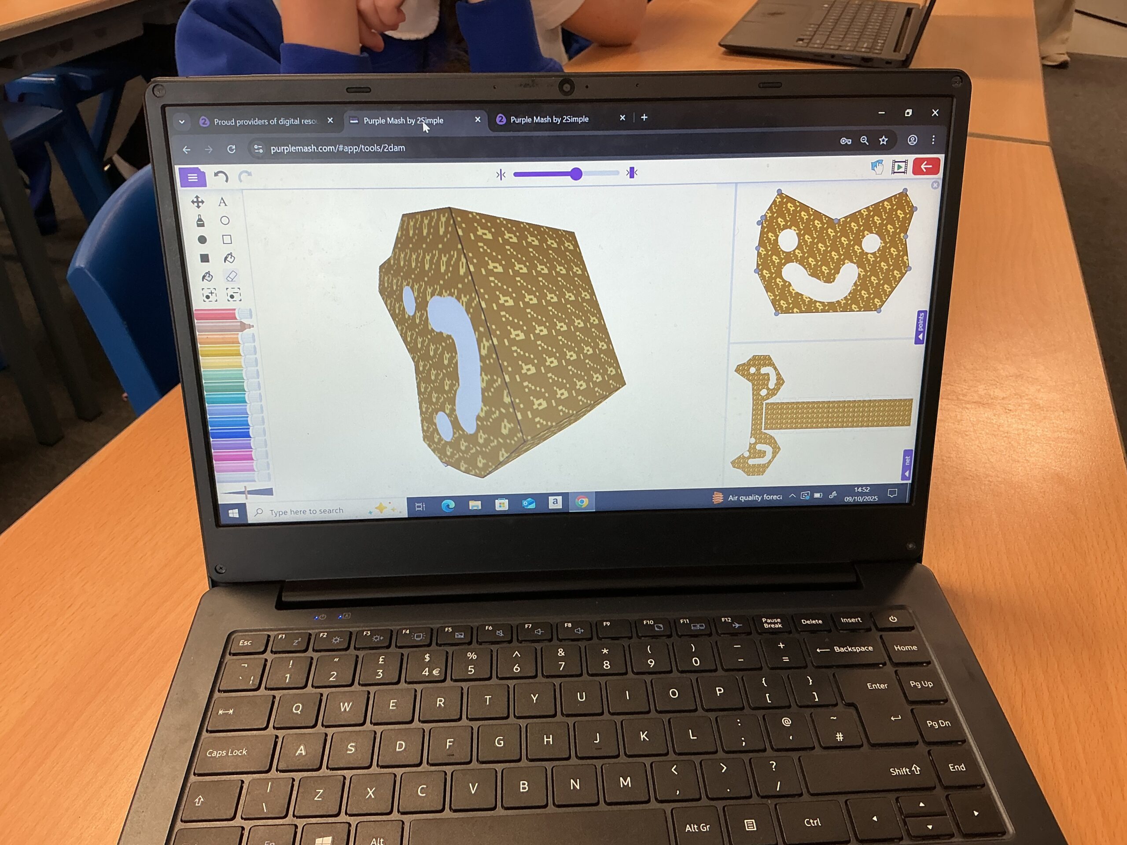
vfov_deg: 48.2
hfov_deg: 61.7
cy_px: 422
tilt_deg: -36.0
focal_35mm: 29
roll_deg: -0.1
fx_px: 944
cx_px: 564
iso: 40
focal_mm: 3
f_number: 1.8
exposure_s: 1/60
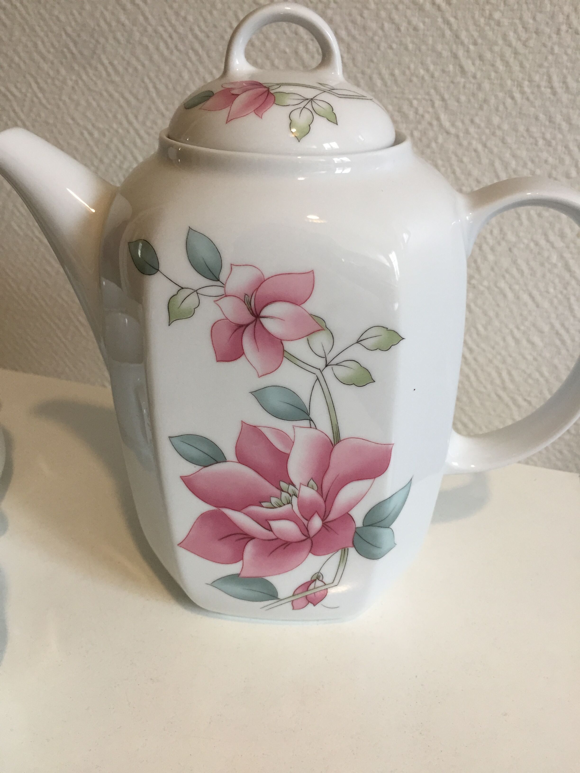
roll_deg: -0.3
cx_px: 290
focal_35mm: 29
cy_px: 386
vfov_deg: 61.7
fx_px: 648
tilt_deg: -29.5
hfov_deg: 48.2
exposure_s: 1/33
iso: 64
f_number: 2.2
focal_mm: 4.15
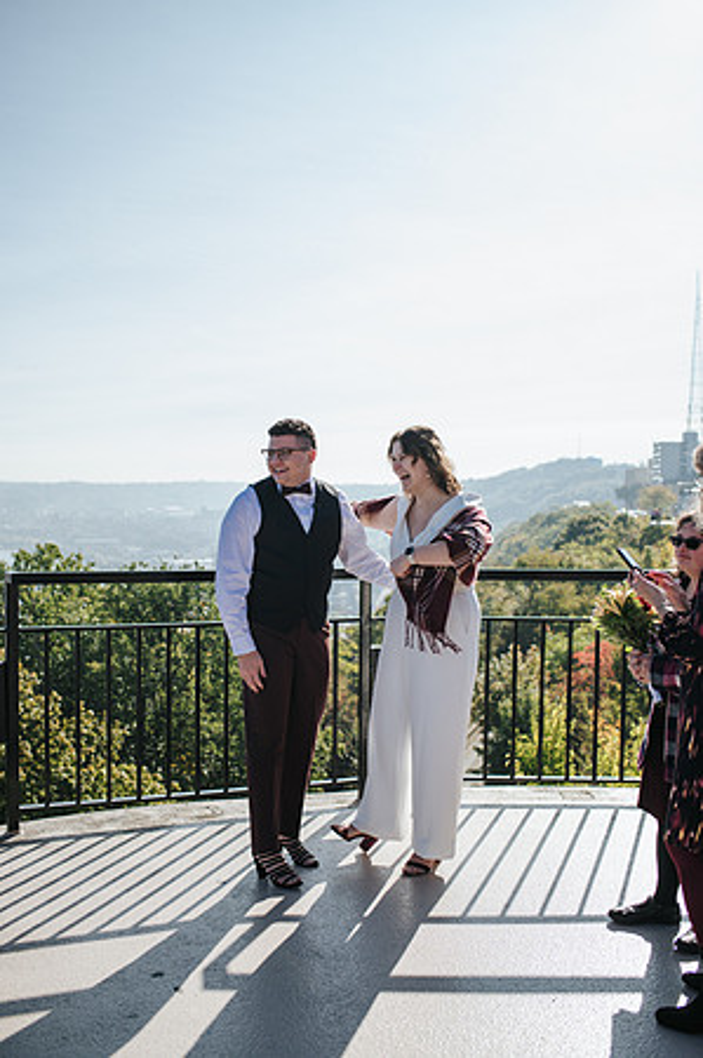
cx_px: 352
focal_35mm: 35
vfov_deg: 54.5
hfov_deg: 37.8
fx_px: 1028
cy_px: 529
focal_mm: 35
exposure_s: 1/1000
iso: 100
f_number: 3.2
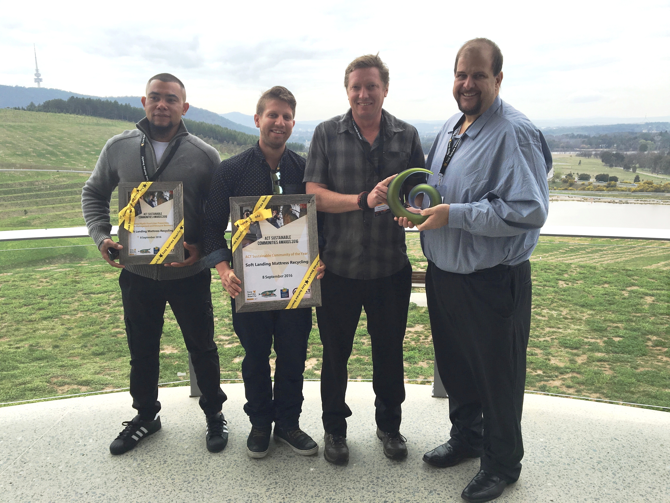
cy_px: 252
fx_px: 561
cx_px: 335
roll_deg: +0.8
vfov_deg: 48.2
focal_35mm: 29
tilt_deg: -12.5
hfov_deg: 61.7
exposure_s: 1/1054
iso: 25
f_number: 2.2
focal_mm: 4.15
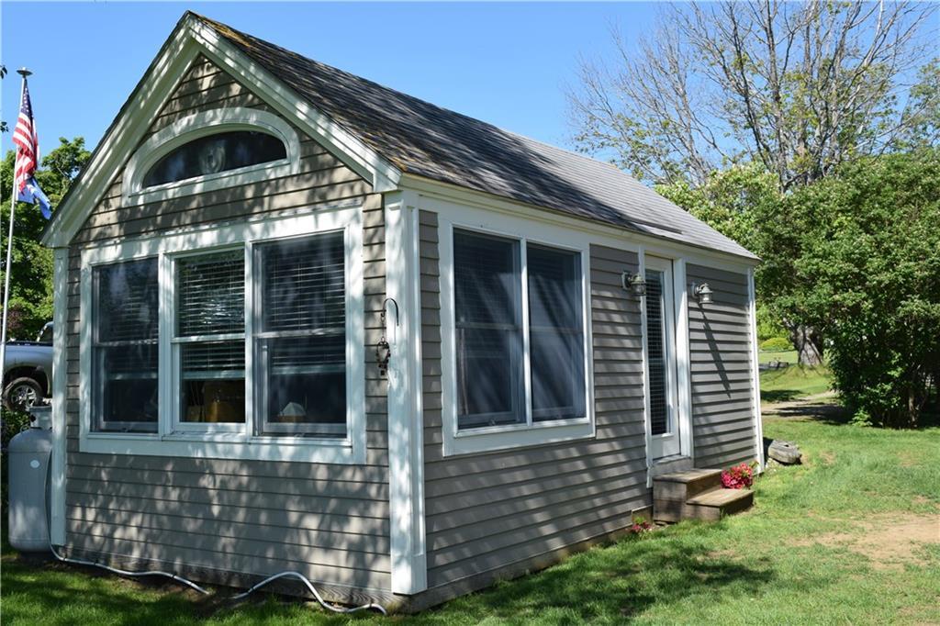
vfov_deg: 35.5
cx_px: 470
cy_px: 313
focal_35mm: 38
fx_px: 979
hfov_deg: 51.3
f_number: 9
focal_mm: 25
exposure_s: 1/320
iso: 200
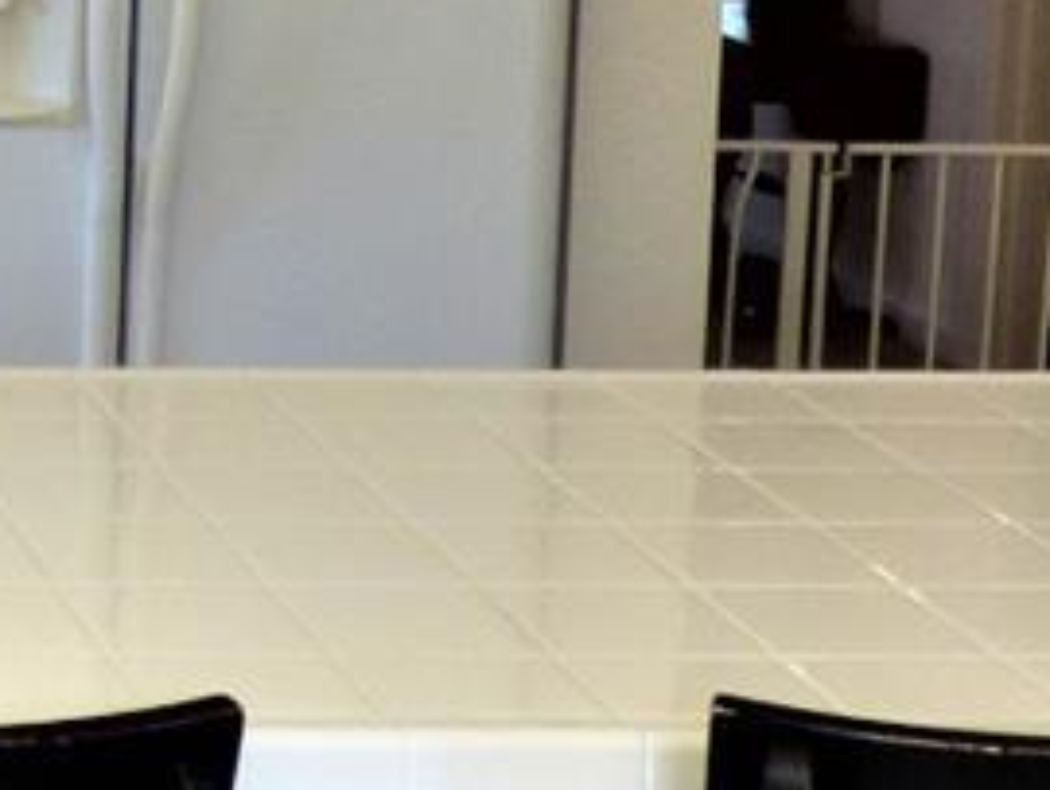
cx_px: -929
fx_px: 3370
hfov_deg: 15.0
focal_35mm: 111
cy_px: -39
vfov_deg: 13.1
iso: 100
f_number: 2.8
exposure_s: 1/80
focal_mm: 3.58
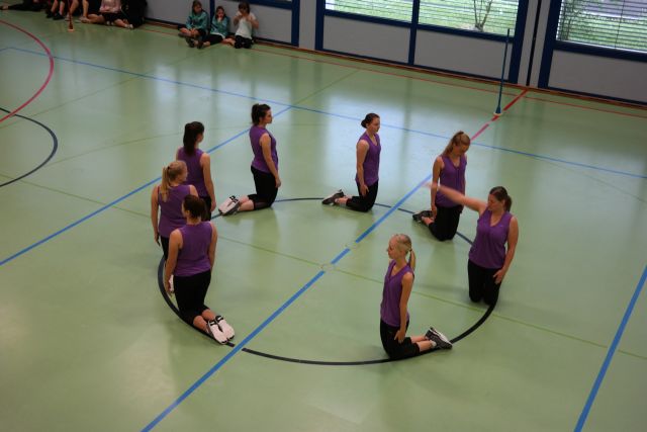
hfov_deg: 39.6
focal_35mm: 50
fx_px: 899
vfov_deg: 27.0
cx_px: 324
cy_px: 216
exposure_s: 1/60
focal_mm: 33
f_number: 4.5
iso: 800
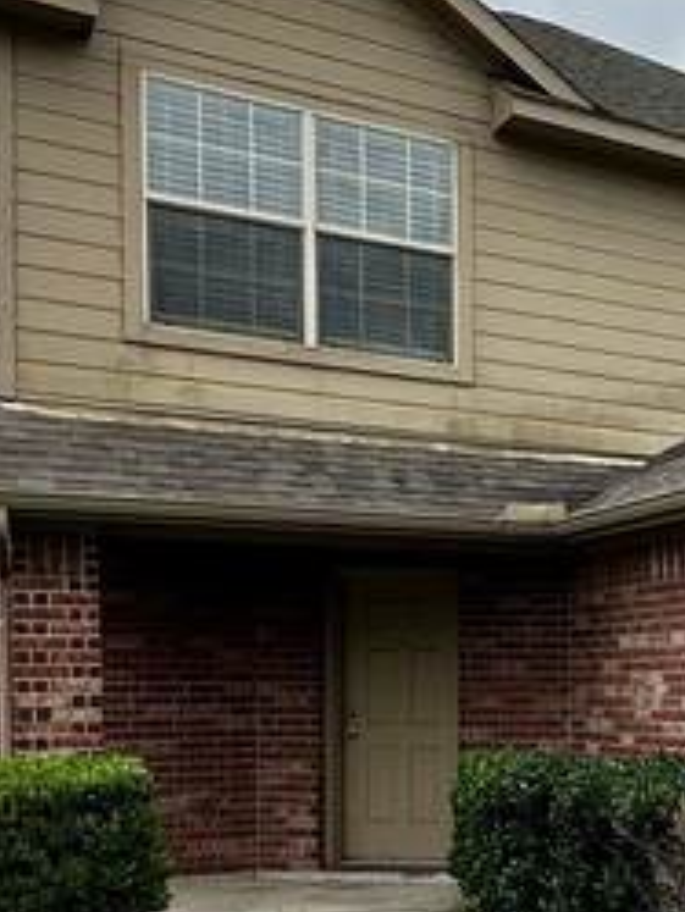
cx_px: 1015
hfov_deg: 22.4
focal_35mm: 54
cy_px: 711
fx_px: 1424
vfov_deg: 34.6
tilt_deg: -0.8
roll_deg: -0.2
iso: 40
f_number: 2.2
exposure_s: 1/1114
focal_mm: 2.22
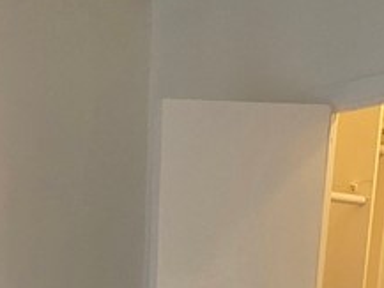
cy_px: 929
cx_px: -96
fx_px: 1066
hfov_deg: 19.1
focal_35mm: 96
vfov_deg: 10.1
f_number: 1.9
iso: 200
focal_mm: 2.2
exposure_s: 1/120
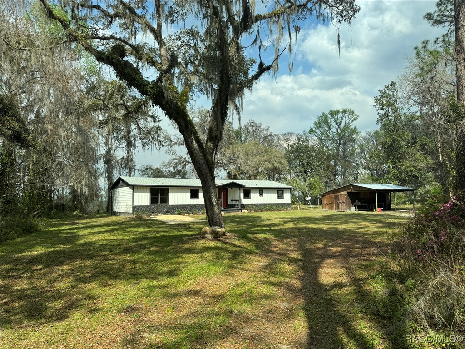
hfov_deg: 71.6
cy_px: 174
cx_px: 232
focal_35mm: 24
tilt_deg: +3.0
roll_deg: +0.8
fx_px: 322
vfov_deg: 56.8
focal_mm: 6.76
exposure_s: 1/2959
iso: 80
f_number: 1.78
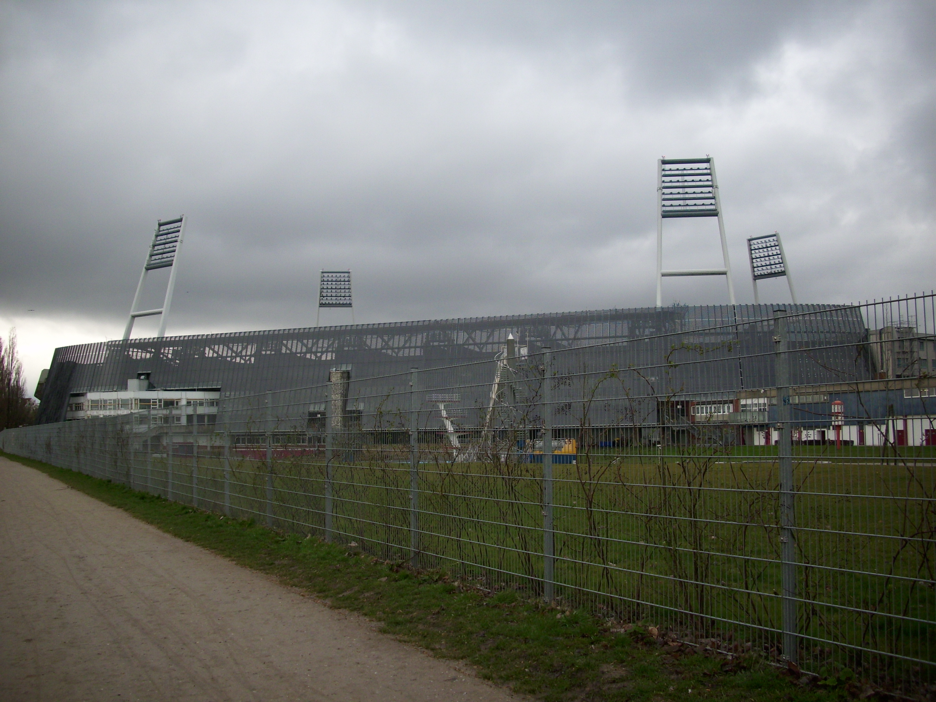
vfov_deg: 45.4
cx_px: 468
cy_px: 351
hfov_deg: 58.4
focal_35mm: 31
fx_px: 838
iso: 50
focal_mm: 6.2
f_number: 2.8
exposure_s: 1/296
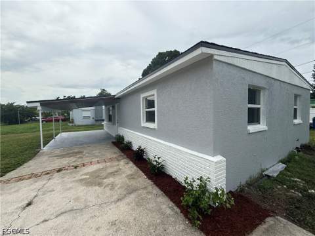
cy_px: 118
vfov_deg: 85.7
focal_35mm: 14
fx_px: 127
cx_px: 158
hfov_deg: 102.1
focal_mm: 2.22
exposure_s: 1/1572
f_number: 2.2
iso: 50
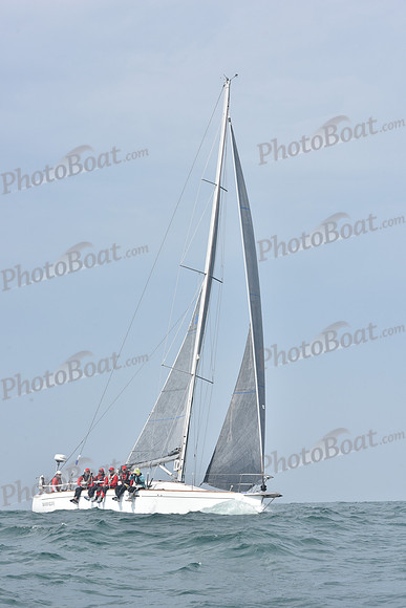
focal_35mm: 98
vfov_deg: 20.8
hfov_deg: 14.0
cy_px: 304
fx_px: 1657
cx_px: 203
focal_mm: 98
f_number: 11
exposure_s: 1/800
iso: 320
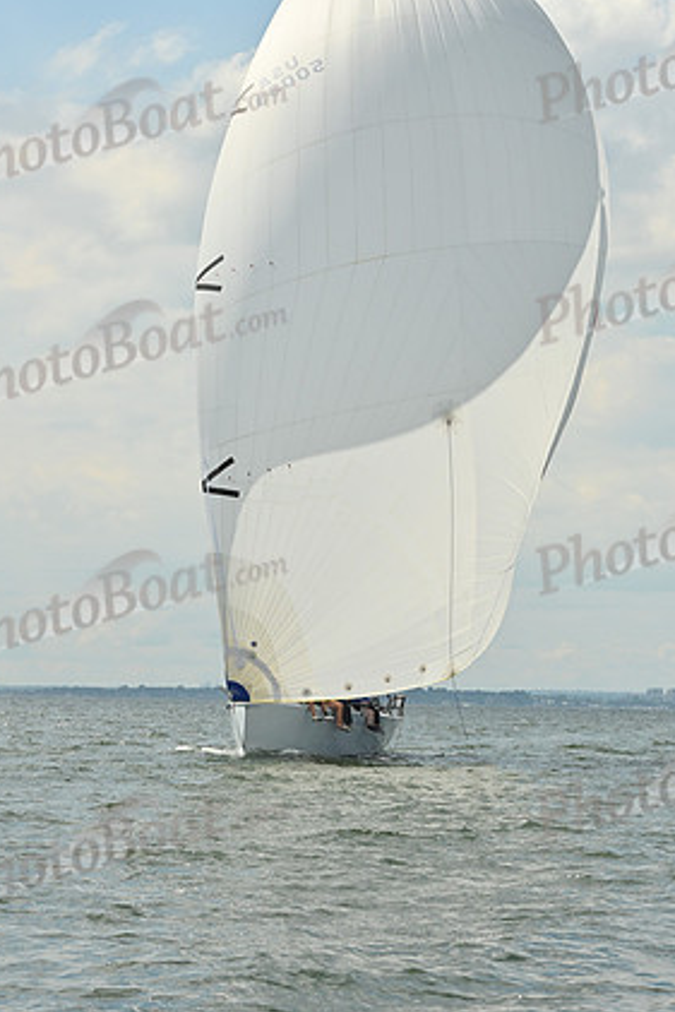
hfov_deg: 11.1
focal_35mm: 124
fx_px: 3484
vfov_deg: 16.5
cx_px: 412
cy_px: 442
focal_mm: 90
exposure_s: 1/1250
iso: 320
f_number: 9
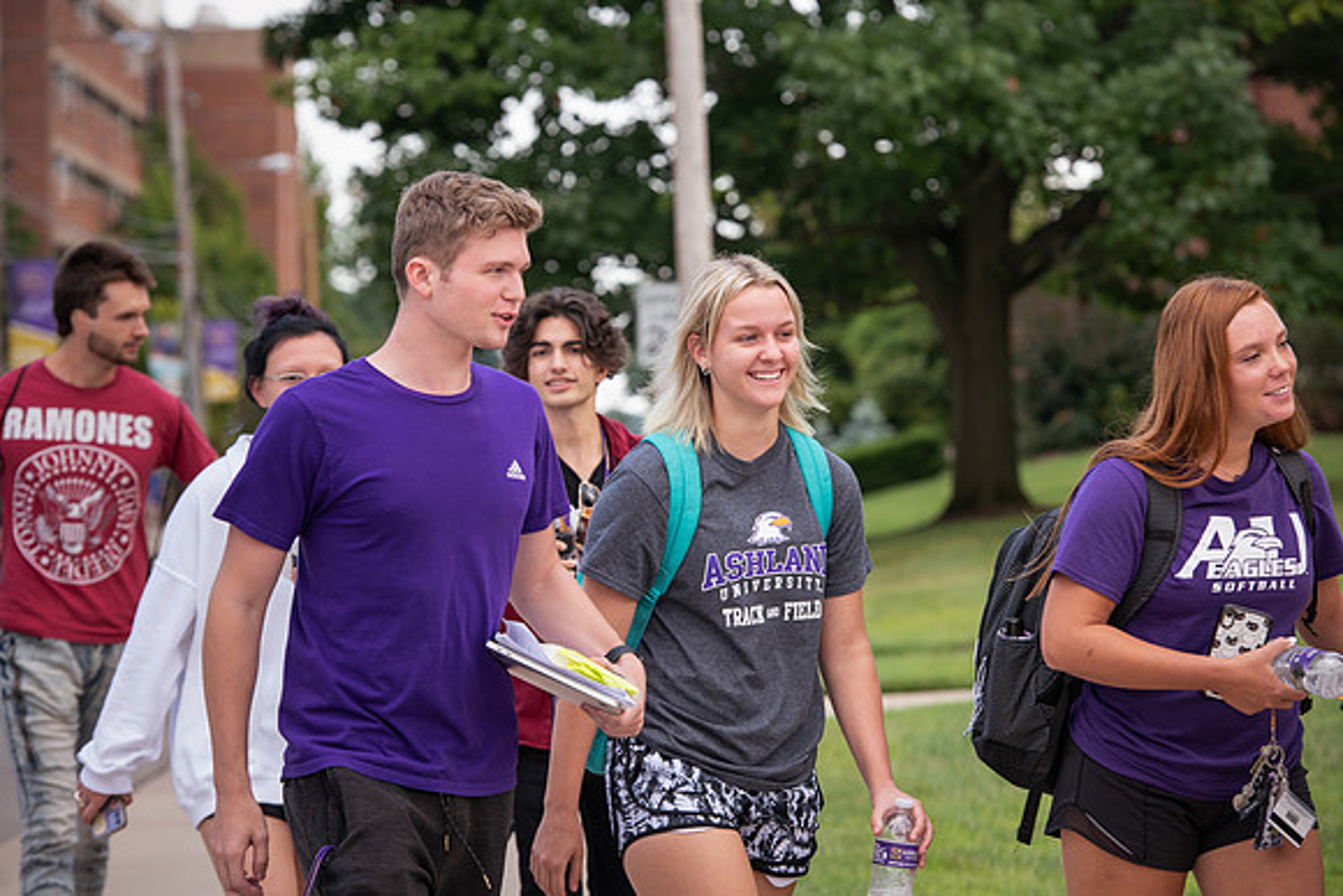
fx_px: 5037
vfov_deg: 10.2
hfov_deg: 15.2
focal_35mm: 135
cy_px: 448
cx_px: 672
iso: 500
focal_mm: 135
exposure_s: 1/400
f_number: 5.6
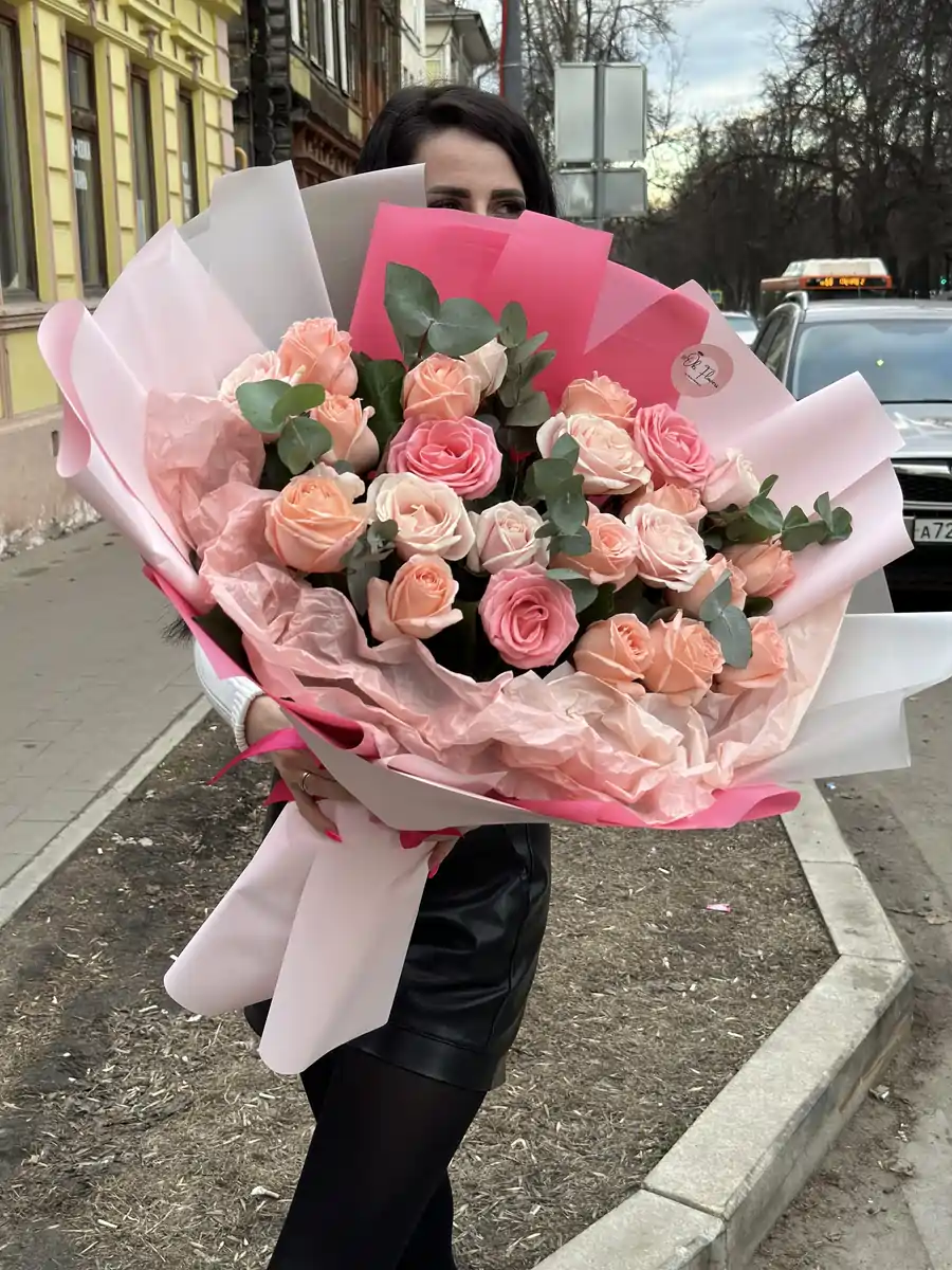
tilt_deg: -11.8
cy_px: 635
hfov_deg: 30.3
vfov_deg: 39.7
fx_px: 1760
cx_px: 476
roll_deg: +0.9
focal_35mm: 48
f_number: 1.78
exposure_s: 1/345
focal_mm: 6.86
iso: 80
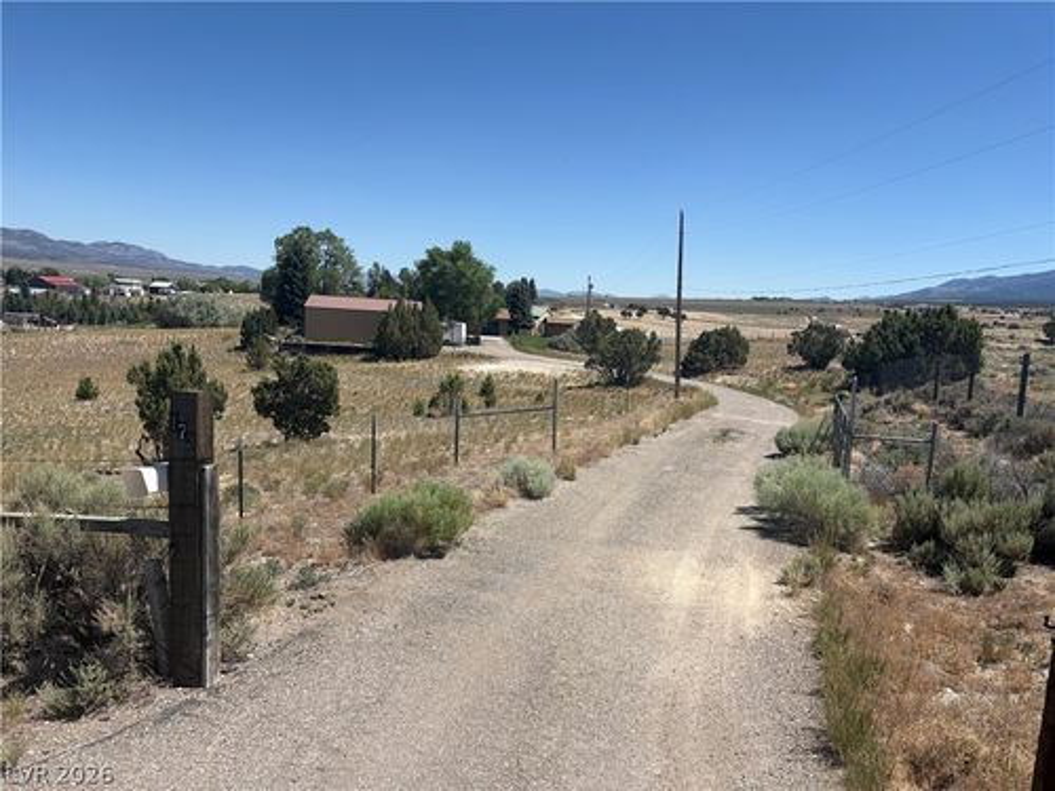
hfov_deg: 67.3
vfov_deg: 53.1
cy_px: 396
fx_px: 792
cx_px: 528
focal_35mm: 26
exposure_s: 1/4608
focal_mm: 5.96
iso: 50
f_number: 1.6
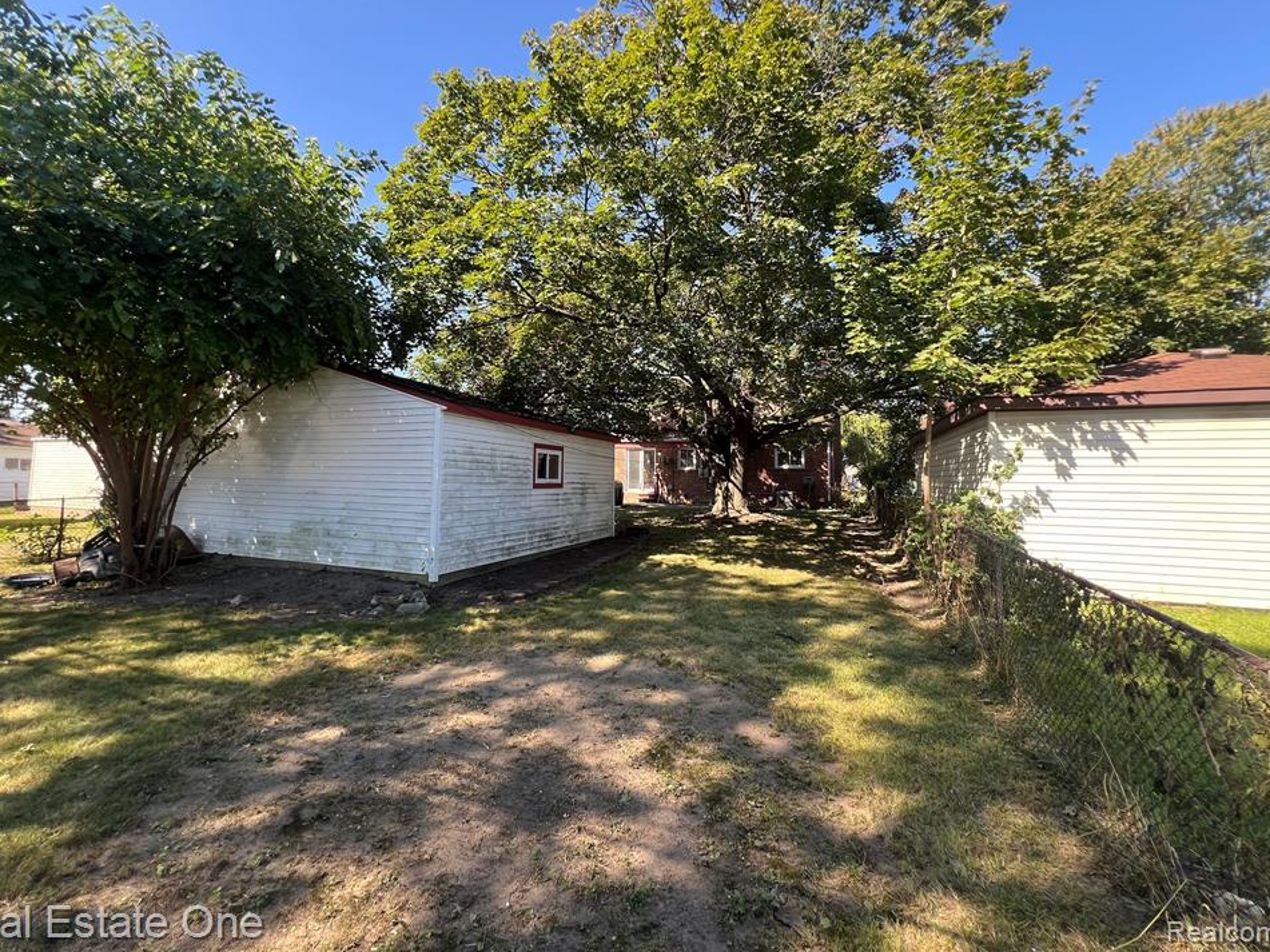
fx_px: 514
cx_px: 618
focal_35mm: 14
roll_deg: -0.4
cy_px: 441
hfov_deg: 102.0
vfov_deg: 85.5
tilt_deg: +3.1
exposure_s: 1/211
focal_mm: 1.57
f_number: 1.8
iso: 32
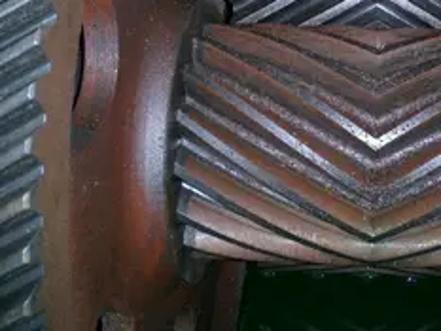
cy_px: 62
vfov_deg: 24.0
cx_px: 363
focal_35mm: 60
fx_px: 765
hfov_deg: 31.2
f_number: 4.2
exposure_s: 1/40
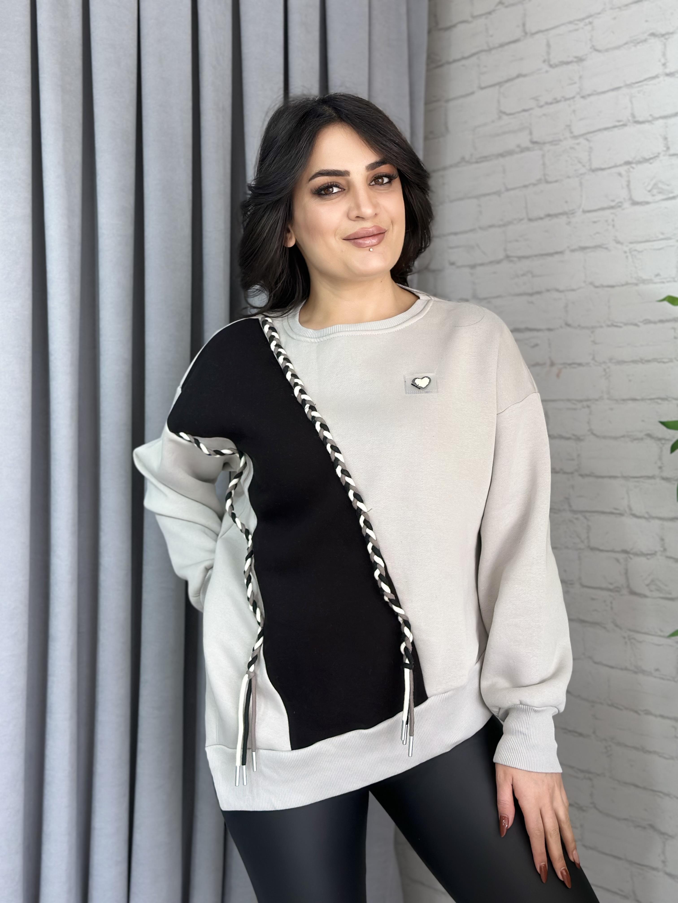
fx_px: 1254
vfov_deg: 39.7
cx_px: 339
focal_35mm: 48
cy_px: 452
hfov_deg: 30.3
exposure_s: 1/216
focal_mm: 6.86
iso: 80
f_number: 1.78
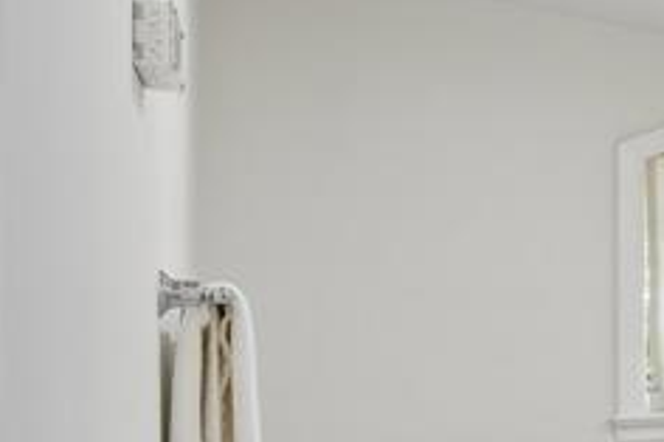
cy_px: 346
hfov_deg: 21.9
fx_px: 958
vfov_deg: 25.6
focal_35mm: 52
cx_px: 1213
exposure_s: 1/10
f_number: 5.6
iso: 160
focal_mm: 8
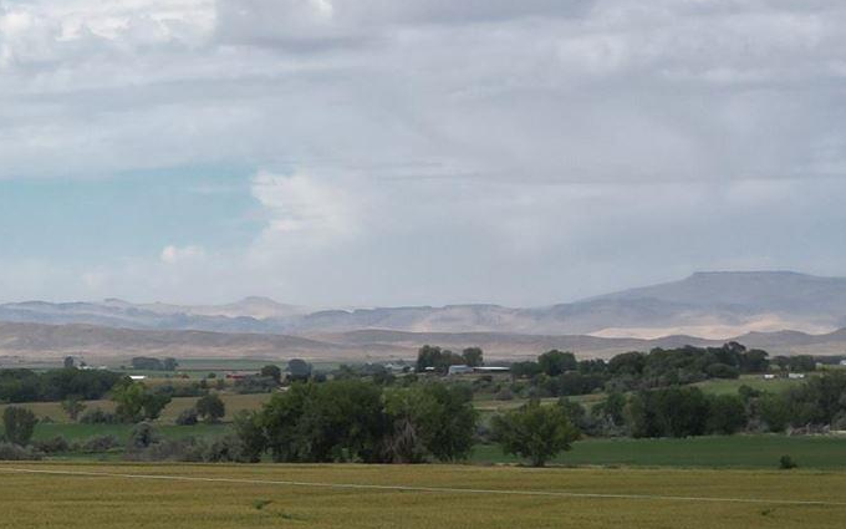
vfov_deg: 11.4
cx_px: -66
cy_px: 414
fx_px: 2651
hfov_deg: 17.6
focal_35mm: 115
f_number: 1.7
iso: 100
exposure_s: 1/4000
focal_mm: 6.72
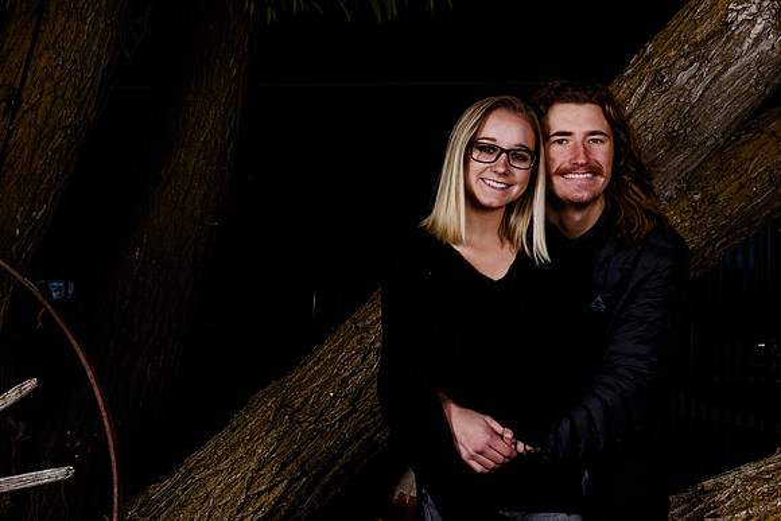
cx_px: 362
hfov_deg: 26.0
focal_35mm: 78
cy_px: 218
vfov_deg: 17.5
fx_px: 1691
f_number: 8
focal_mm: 48
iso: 400
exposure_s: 1/160
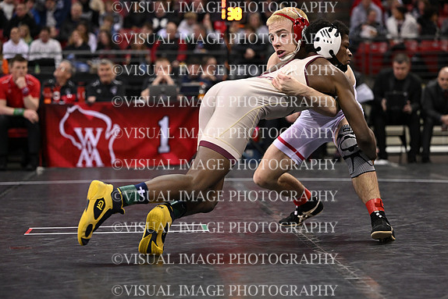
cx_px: 225
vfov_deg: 13.7
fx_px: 1245
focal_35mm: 100
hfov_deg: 20.4
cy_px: 149
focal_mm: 99
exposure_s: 1/1000
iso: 4000
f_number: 3.2
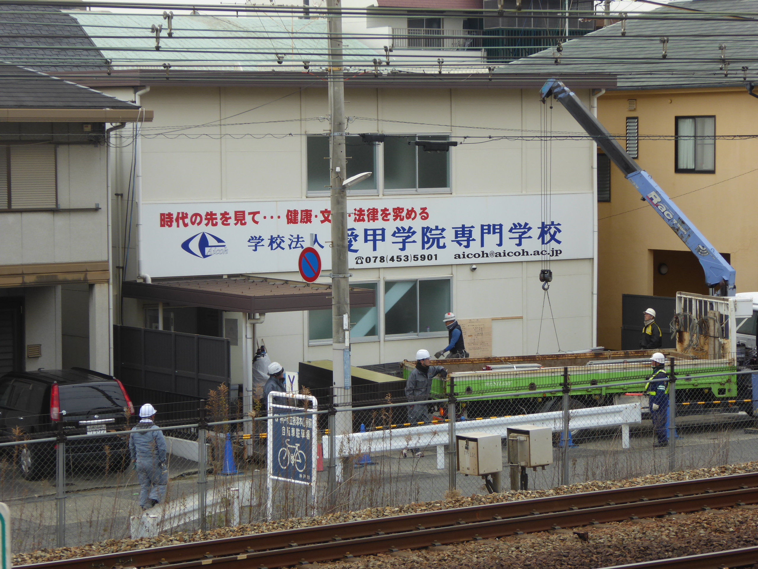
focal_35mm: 117
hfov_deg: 16.8
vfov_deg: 12.7
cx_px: 379
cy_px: 284
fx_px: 2562
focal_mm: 19
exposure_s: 1/100
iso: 100
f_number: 5.1
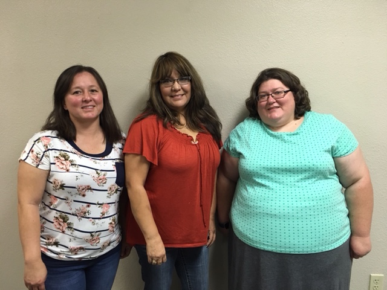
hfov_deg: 61.7
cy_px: 145
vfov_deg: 48.2
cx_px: 194
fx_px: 324
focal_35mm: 29
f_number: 2.2
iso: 125
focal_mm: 4.15
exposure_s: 1/30
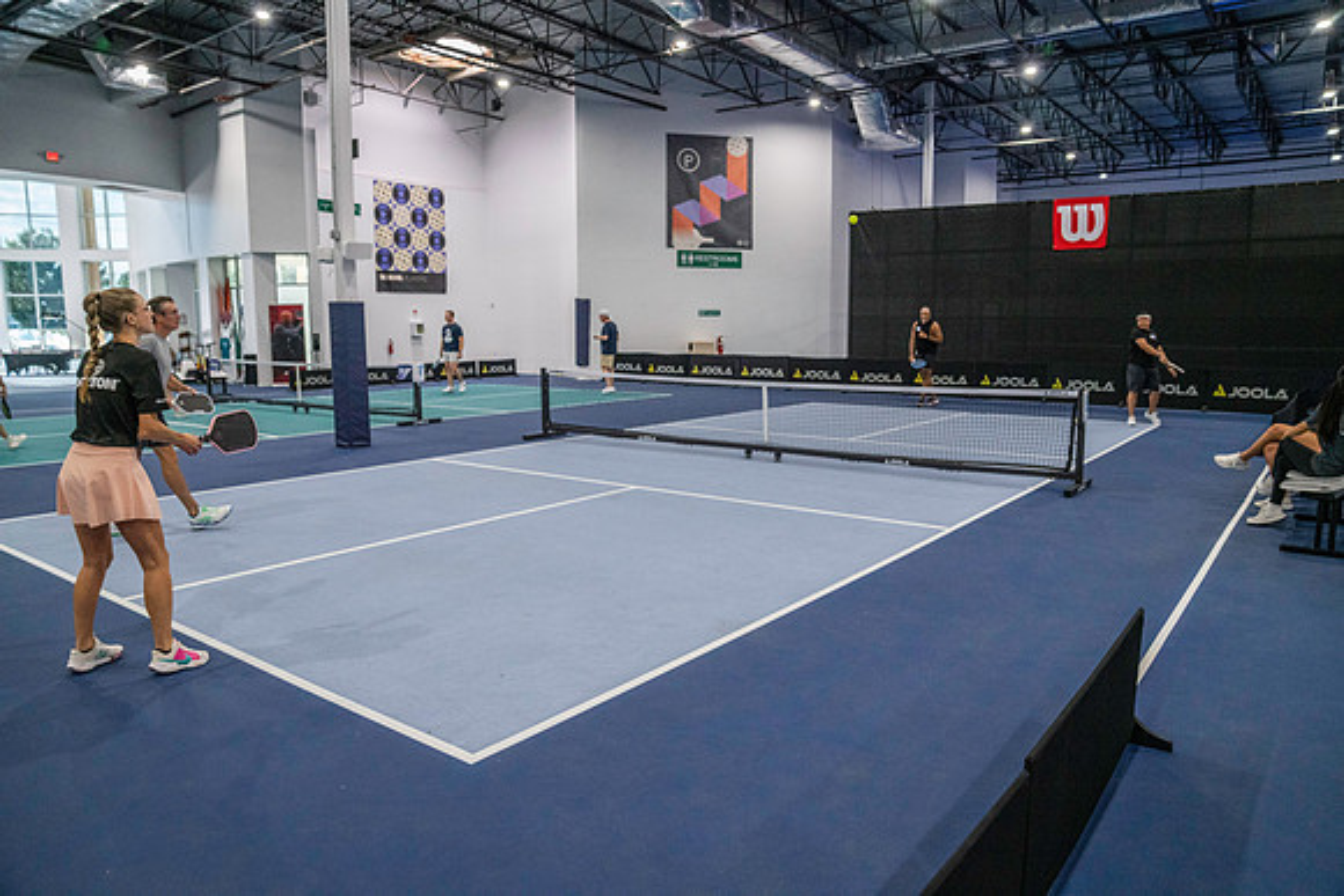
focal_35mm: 24
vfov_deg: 53.2
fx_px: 896
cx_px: 672
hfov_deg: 73.7
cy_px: 448
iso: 5000
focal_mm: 24
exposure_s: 1/800
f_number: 4
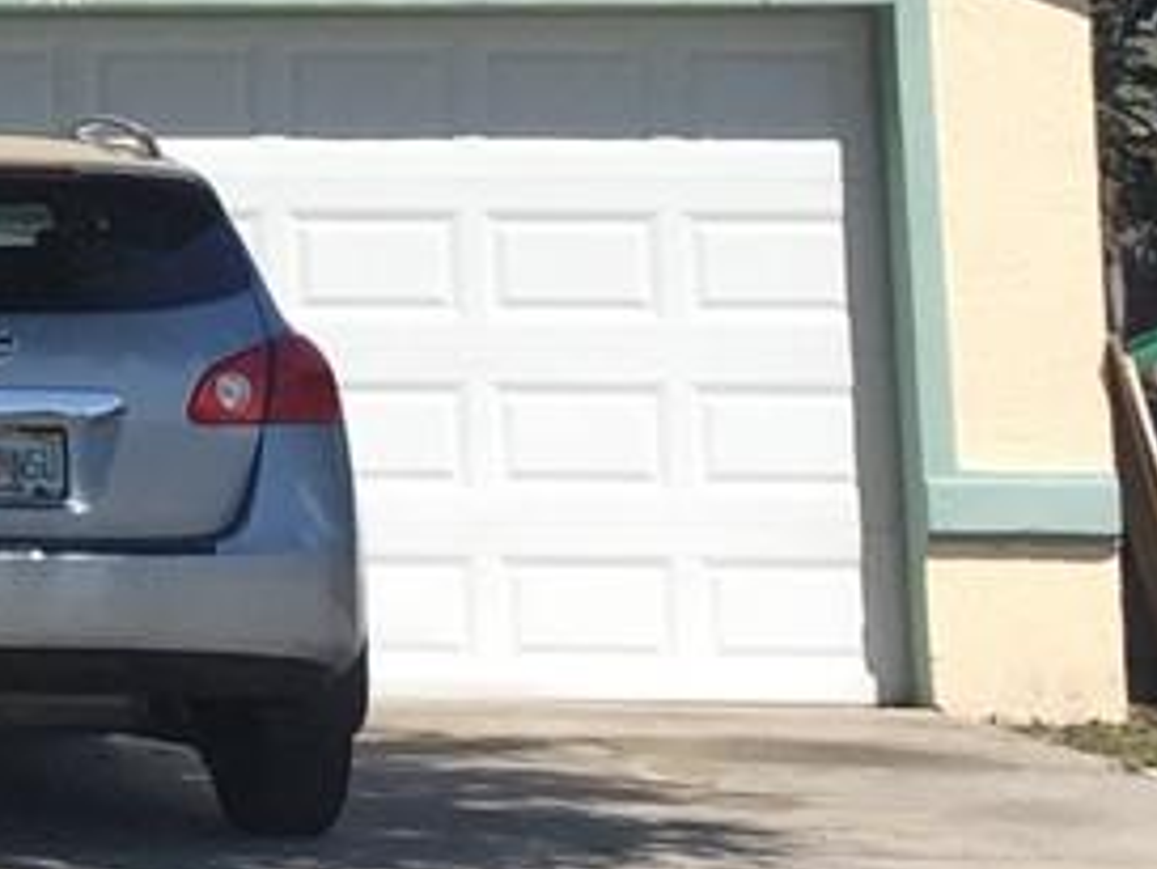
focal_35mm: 170
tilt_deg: +6.8
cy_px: -259
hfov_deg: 10.5
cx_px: -1310
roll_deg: -1.4
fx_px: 5685
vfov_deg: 8.6
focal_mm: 4.15
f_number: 2.2
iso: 32
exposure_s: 1/1647
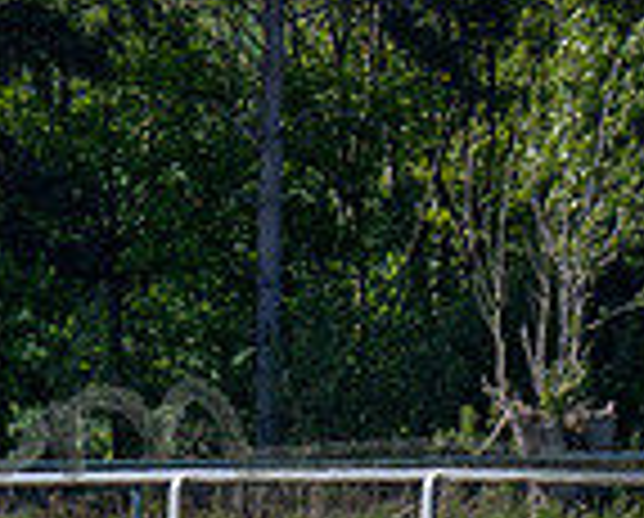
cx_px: -1150
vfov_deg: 0.7
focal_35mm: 2190
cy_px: 466
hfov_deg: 0.9
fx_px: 41827
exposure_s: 1/2000
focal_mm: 200
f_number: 2.8
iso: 100
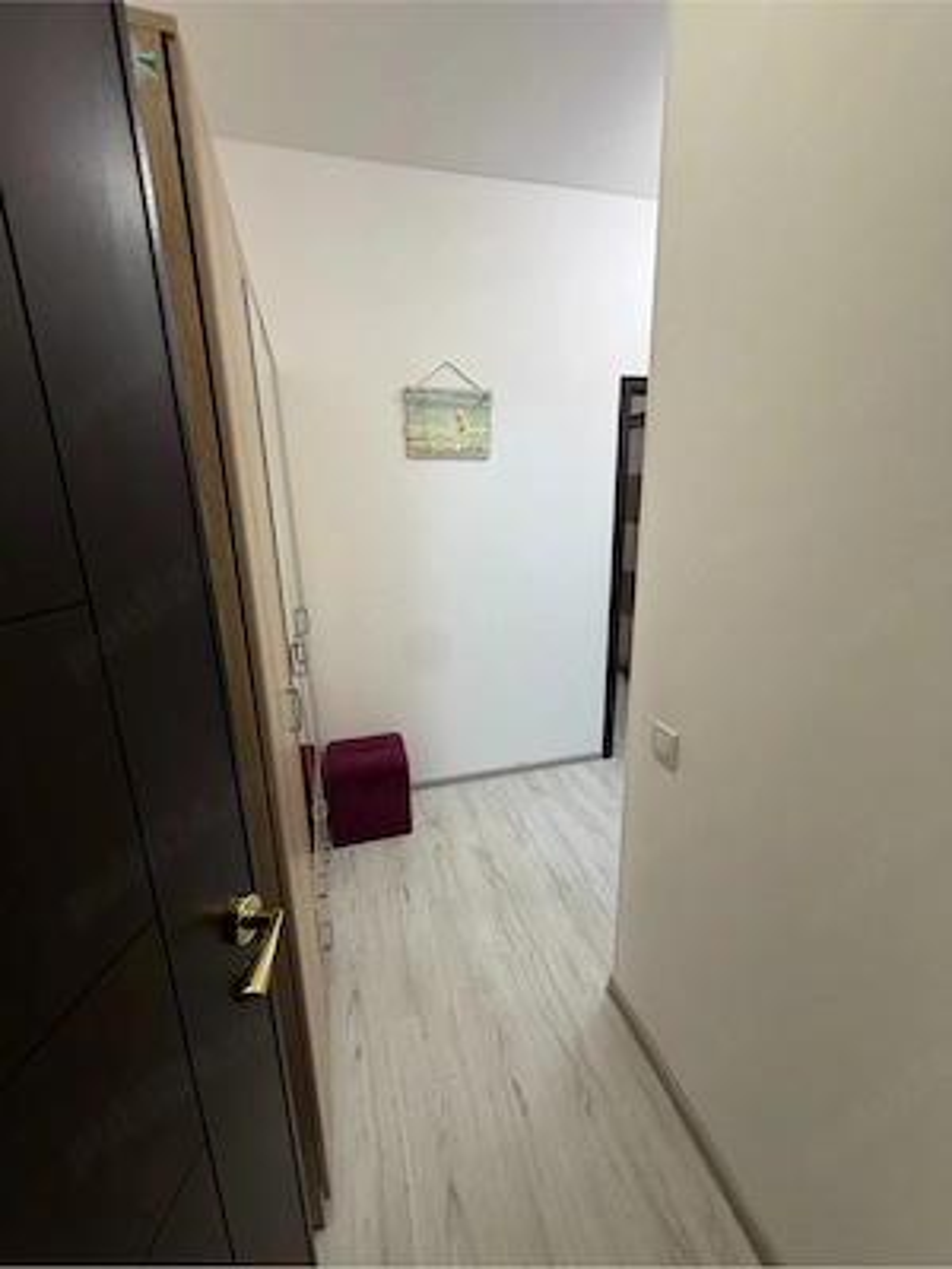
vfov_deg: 102.1
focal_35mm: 14
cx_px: 476
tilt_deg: -15.5
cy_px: 634
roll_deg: +1.7
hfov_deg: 85.7
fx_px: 513
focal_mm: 2.22
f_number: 2.2
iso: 160
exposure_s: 1/100
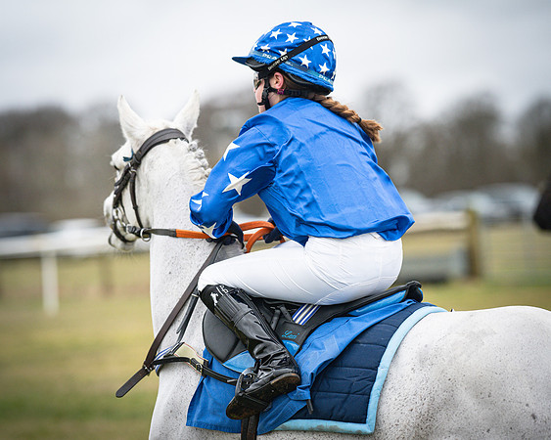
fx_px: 2478
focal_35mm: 152
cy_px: 220
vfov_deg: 10.2
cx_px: 276
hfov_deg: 12.7
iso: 640
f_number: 2.2
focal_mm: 135
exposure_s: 1/1150
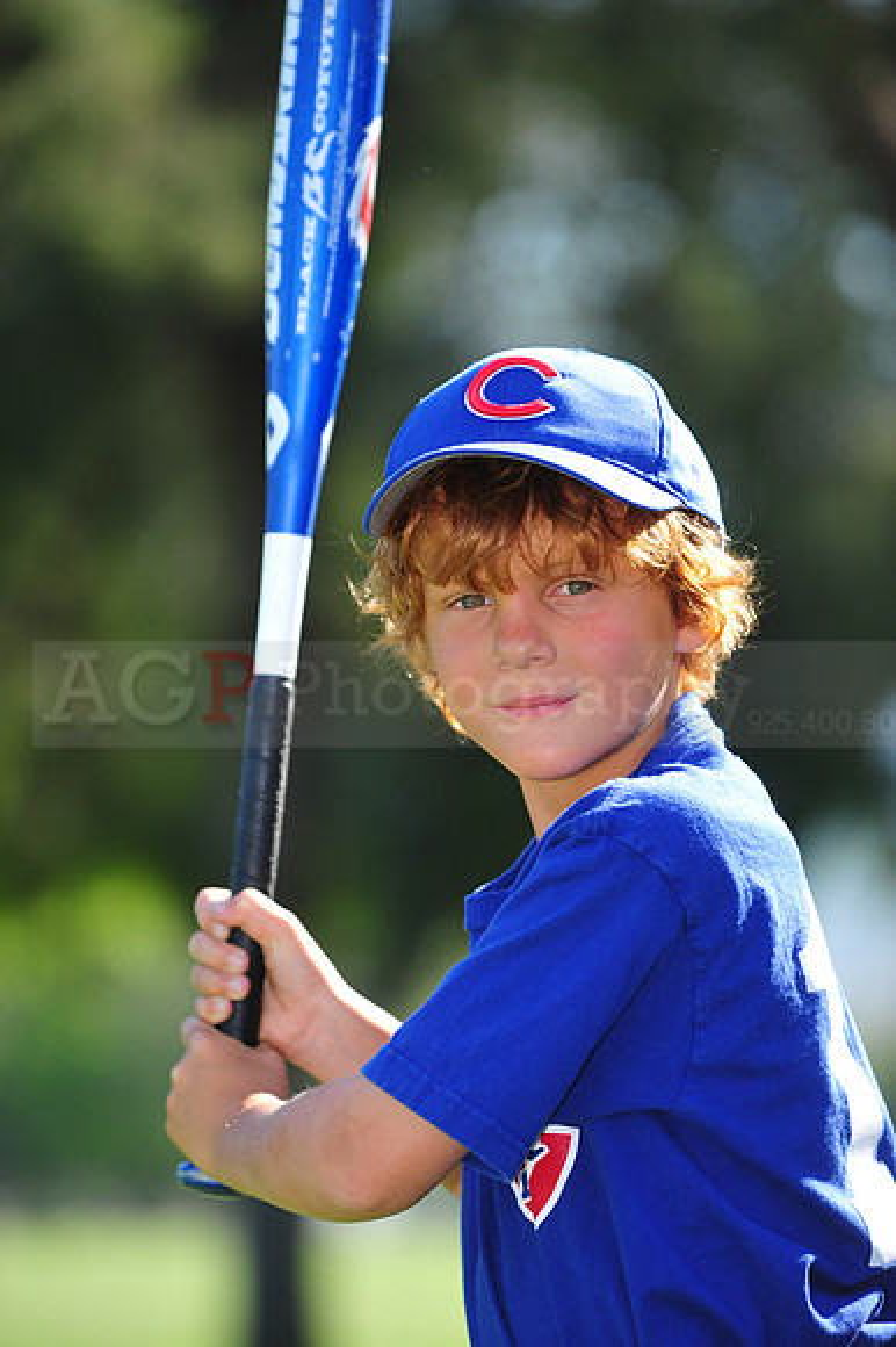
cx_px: 448
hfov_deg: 6.9
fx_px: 7475
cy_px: 674
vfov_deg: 10.3
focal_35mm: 200
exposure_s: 1/400
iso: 200
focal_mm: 200
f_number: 4.5
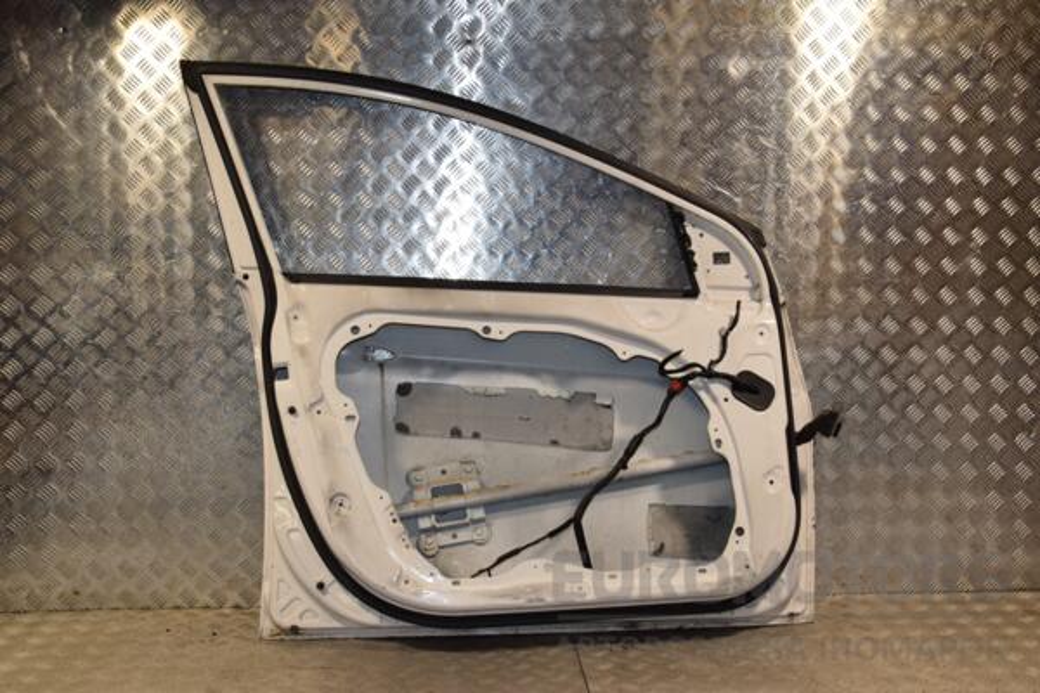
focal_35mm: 36
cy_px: 346
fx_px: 1040
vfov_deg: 36.9
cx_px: 520
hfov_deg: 53.1
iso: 800
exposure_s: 1/200
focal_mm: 24
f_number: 11
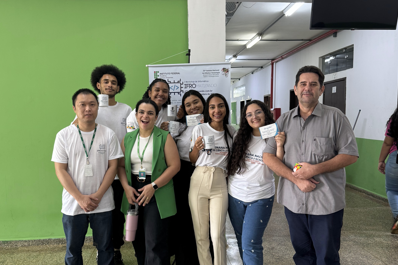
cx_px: 200
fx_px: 376
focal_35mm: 34
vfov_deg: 38.8
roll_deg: +0.3
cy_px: 154
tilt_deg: -5.6
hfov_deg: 55.8
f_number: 1.78
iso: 160
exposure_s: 1/60
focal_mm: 6.76
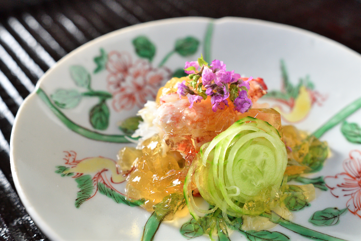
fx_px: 526
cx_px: 180
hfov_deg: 37.9
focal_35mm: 52
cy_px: 120
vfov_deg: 25.8
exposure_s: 1/50
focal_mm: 35
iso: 1000
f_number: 5
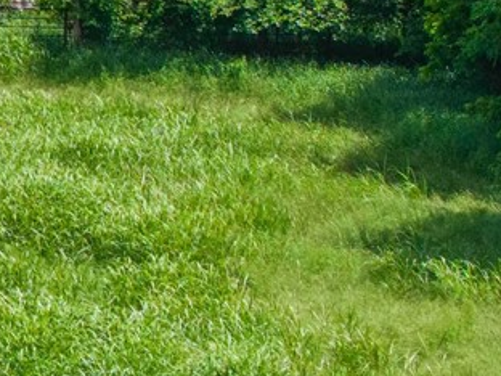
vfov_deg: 3.2
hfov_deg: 4.2
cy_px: -392
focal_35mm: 459
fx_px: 6643
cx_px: -655
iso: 110
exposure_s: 1/1250
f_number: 2.8
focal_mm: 19.35
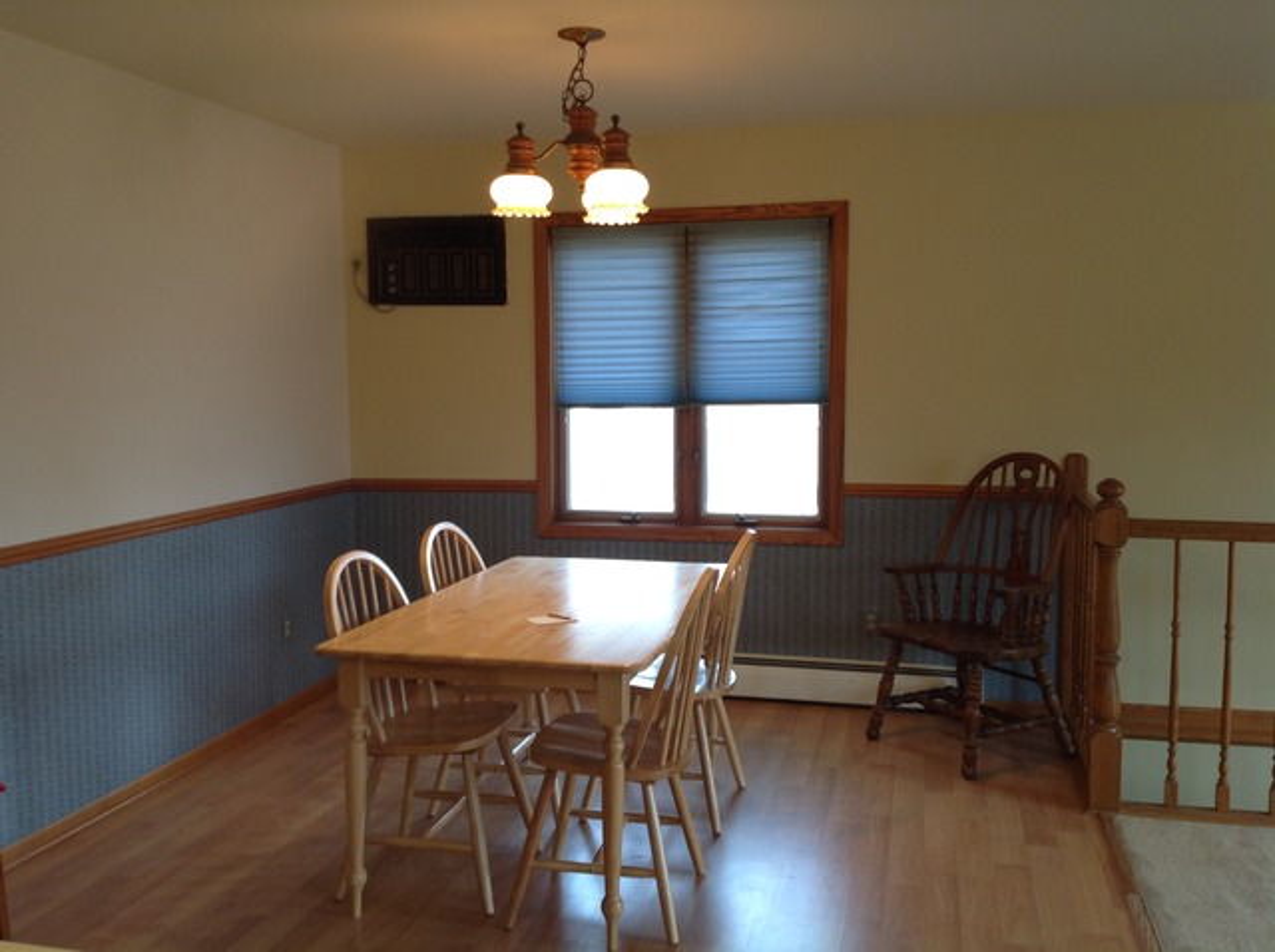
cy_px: 476
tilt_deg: -3.7
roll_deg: -0.1
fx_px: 1287
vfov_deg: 40.6
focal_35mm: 35
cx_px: 638
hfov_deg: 52.7
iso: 64
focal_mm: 4.28
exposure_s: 1/24
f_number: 2.4
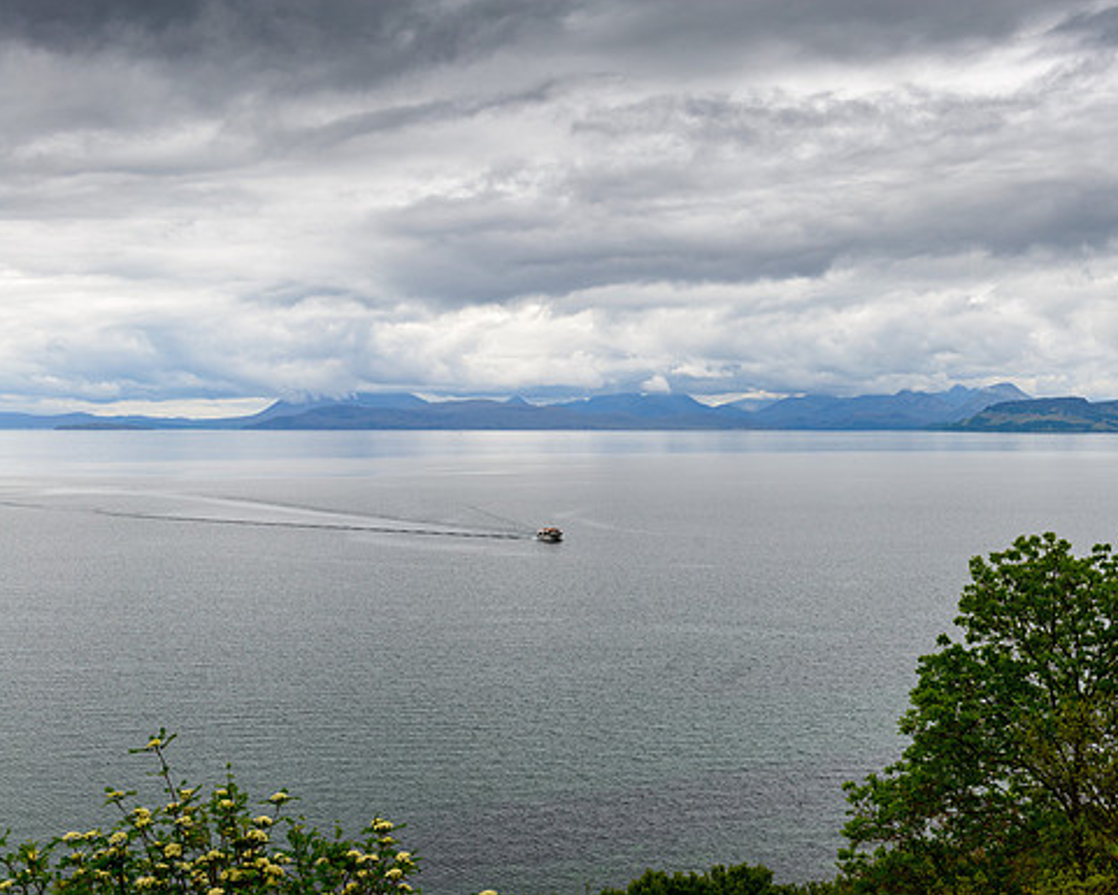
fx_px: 1423
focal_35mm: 43
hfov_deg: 42.7
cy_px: 448
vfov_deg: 34.9
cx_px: 672
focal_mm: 38
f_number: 7.1
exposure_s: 1/320
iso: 100
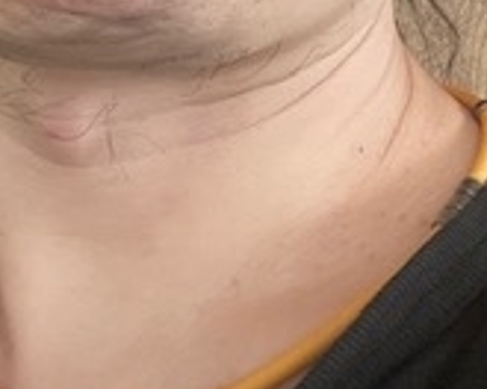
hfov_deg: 21.9
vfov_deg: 17.0
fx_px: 1254
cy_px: -47
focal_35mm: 87
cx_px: 189
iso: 400
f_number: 2.2
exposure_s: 1/33
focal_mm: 2.71
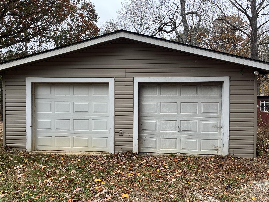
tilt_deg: -0.7
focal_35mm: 26
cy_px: 101
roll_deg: -0.3
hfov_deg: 67.3
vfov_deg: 53.1
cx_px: 134
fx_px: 202
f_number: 1.6
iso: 50
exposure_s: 1/294
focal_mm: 5.1
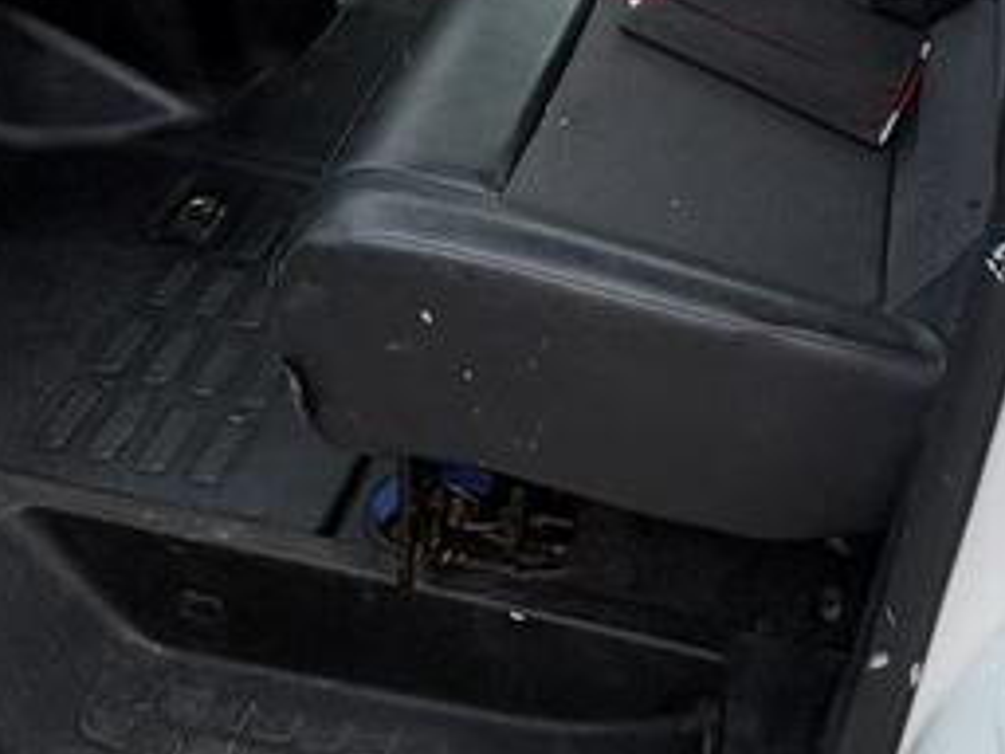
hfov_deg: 38.5
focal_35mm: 49
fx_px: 1423
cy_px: -216
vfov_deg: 25.6
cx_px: 667
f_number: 2.2
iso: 64
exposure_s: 1/749
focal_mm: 2.22
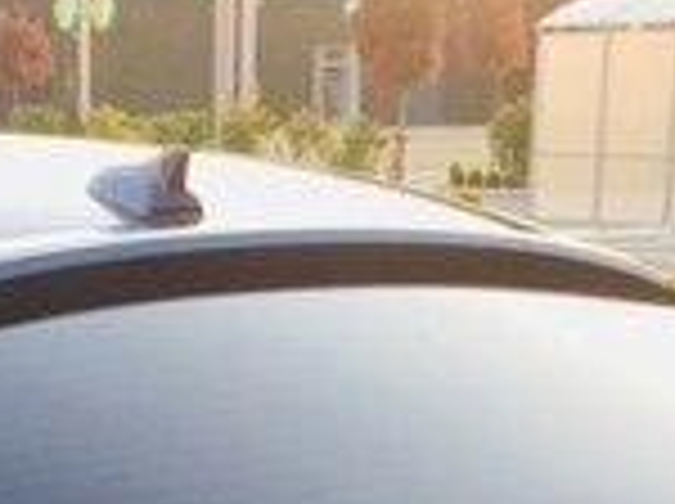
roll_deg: +0.9
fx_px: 2492
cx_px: 166
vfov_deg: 10.6
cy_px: 1024
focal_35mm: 128
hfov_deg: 15.4
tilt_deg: -19.9
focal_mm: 4.15
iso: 32
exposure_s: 1/50
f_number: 2.2
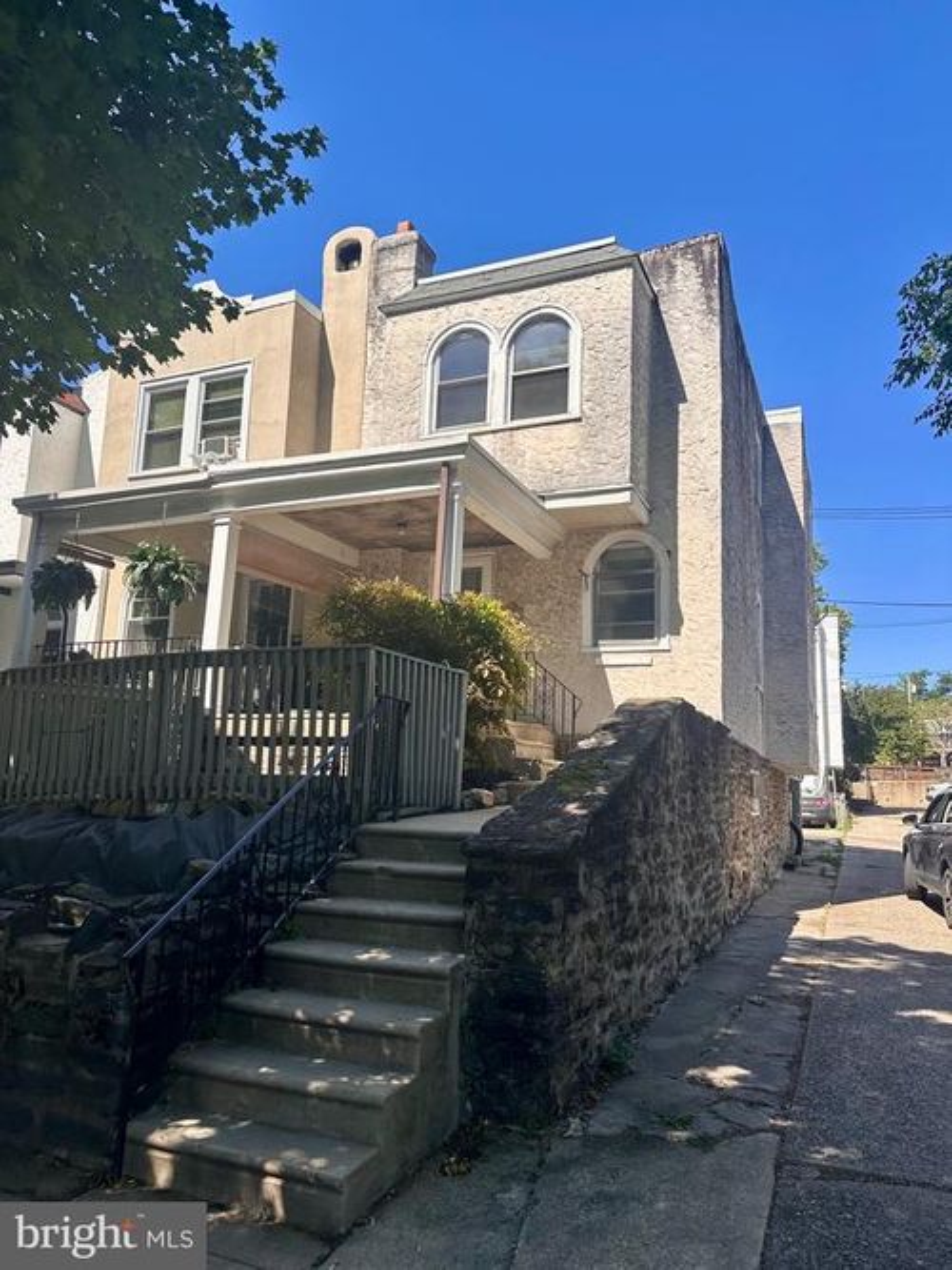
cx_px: 476
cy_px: 635
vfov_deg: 71.6
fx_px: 880
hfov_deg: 56.8
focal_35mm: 24
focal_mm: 6.86
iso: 80
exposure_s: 1/2469
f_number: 1.78
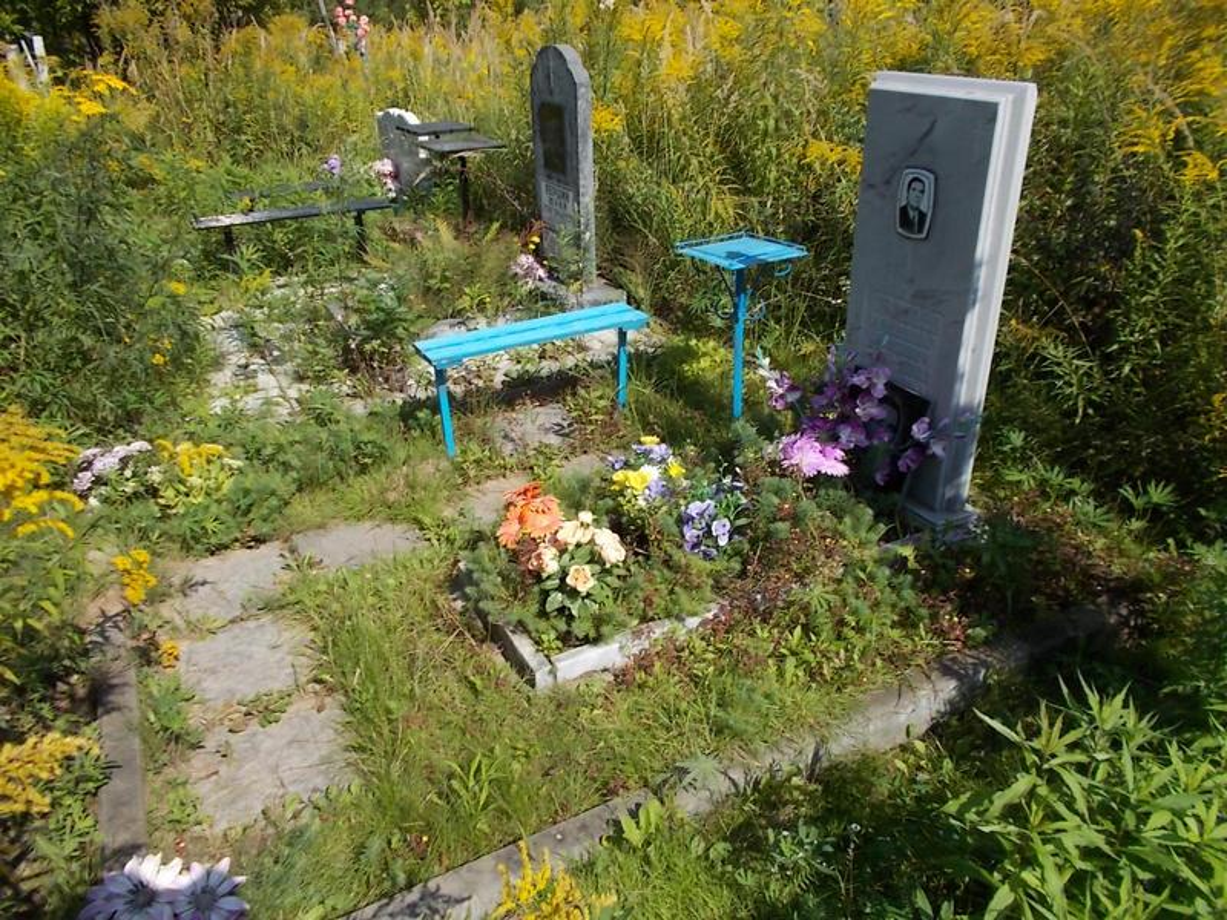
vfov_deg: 53.1
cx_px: 614
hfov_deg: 67.3
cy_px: 460
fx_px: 922
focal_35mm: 26
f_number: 8
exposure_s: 1/160
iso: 80
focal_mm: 4.6
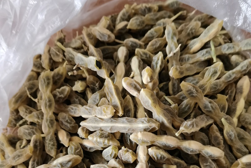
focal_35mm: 46
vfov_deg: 28.5
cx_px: 126
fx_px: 321
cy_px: 139
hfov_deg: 42.7
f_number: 1.8
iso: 160
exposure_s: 1/100
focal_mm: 5.58
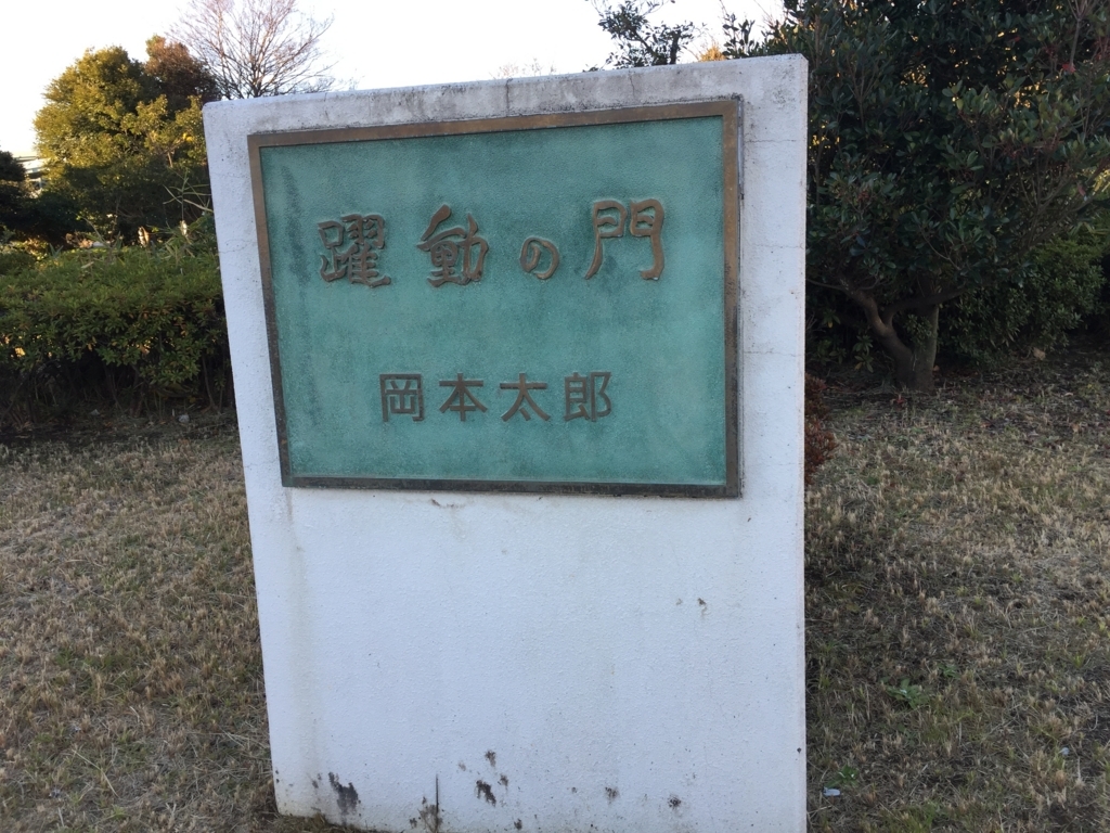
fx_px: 930
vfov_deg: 48.2
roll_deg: +1.9
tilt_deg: -12.0
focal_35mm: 29
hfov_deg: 61.7
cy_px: 416
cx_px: 555
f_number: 2.2
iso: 32
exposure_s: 1/173
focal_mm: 4.15
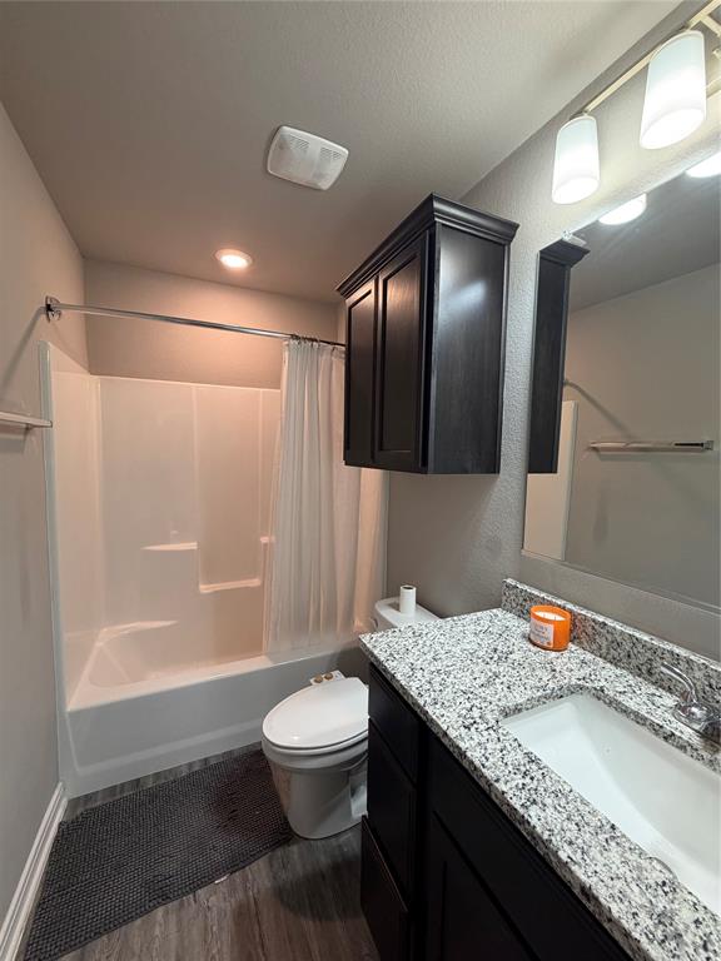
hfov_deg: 85.7
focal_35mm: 14
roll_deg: -1.2
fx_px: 389
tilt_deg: -3.5
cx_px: 360
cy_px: 480
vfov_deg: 102.1
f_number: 2.2
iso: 250
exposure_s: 1/120
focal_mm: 2.22
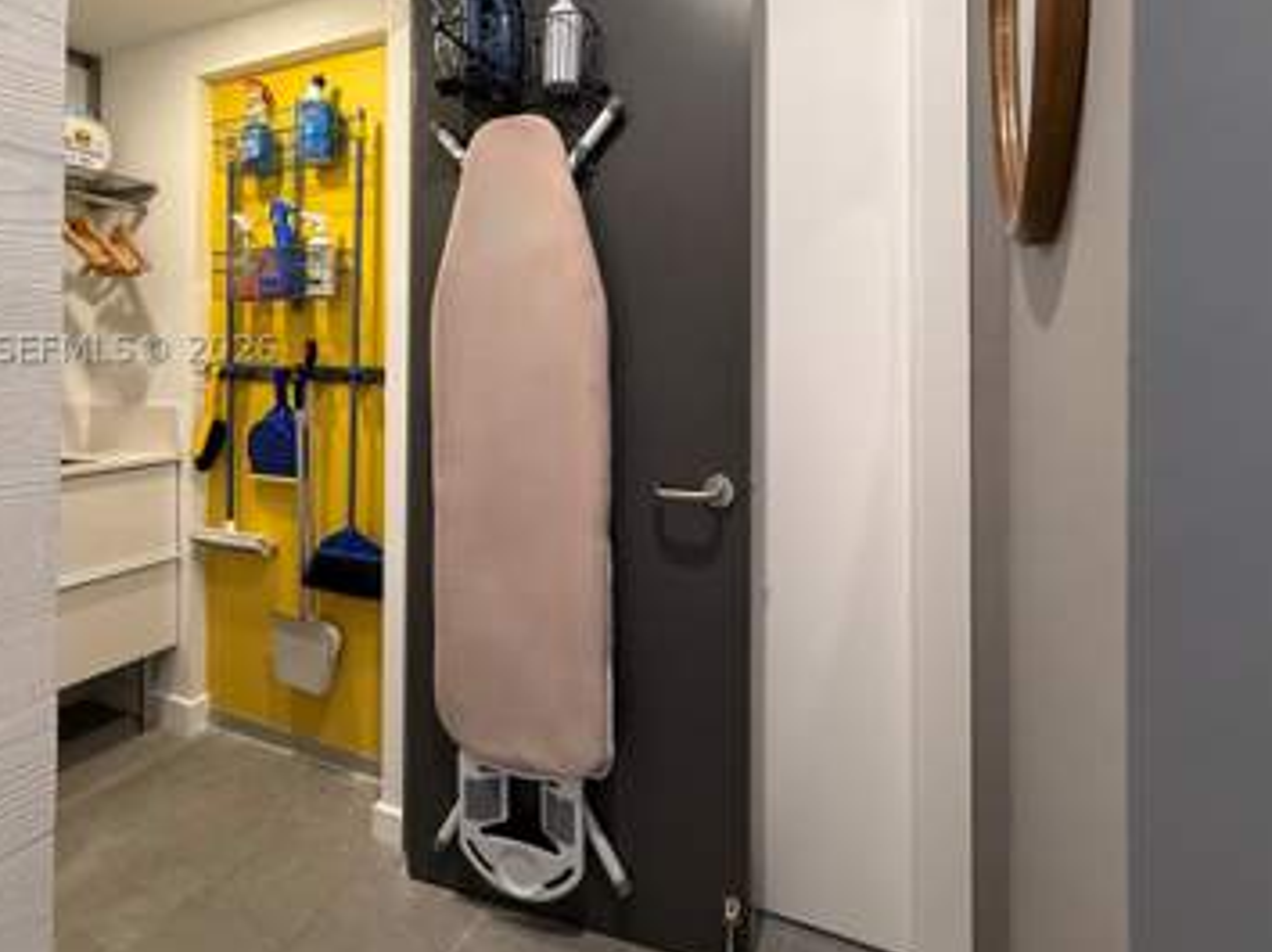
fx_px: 698
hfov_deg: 84.6
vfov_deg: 67.4
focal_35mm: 19
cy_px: 348
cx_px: 607
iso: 320
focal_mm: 2.22
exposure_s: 1/60
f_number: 2.2
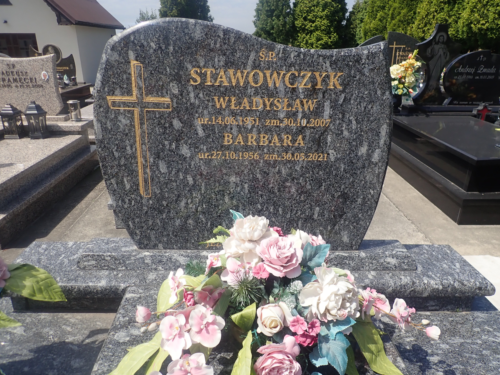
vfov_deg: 54.9
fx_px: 361
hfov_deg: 69.4
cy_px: 188
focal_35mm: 25
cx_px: 250
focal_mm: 4.5
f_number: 8
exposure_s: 1/200
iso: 100
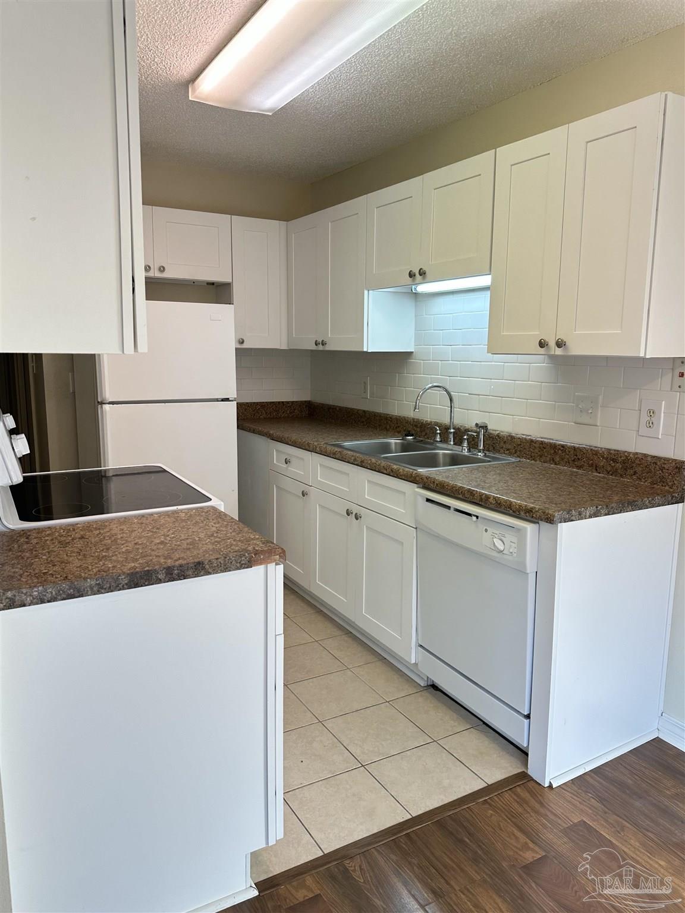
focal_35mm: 24
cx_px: 342
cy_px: 456
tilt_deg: -9.6
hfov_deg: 56.8
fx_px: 633
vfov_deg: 71.6
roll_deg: -0.2
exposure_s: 1/120
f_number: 1.78
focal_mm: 6.86
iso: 100
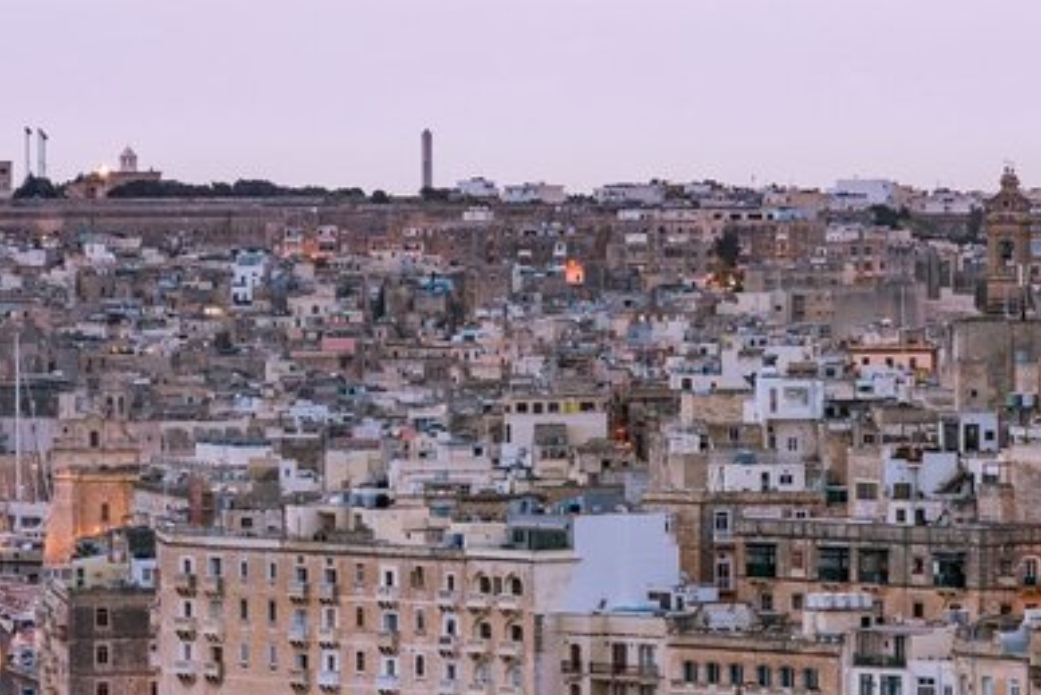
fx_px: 7752
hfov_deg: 7.7
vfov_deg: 5.1
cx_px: 765
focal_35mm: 268
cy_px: 641
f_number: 16
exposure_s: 4
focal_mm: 130
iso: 100
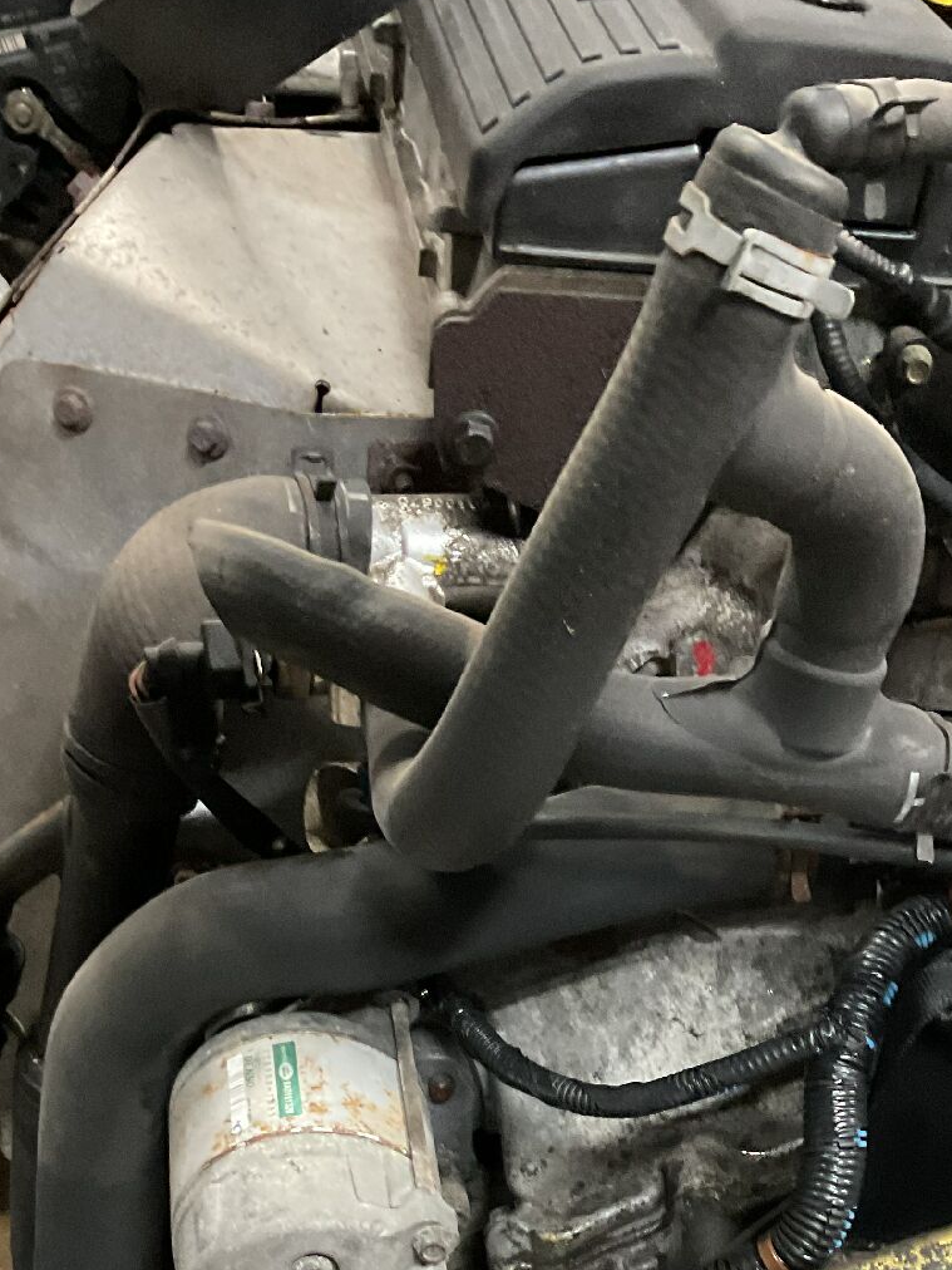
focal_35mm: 55
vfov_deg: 32.9
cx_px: 742
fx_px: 2017
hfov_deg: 26.1
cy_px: 1170
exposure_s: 1/25
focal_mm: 3
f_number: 1.8
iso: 400
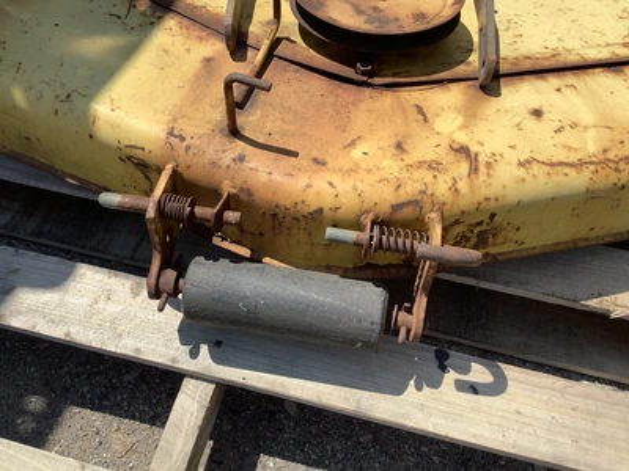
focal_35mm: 31
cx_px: 314
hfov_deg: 58.4
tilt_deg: -54.1
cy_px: 236
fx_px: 563
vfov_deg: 45.4
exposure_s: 1/1733
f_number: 2.4
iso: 25
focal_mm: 3.3
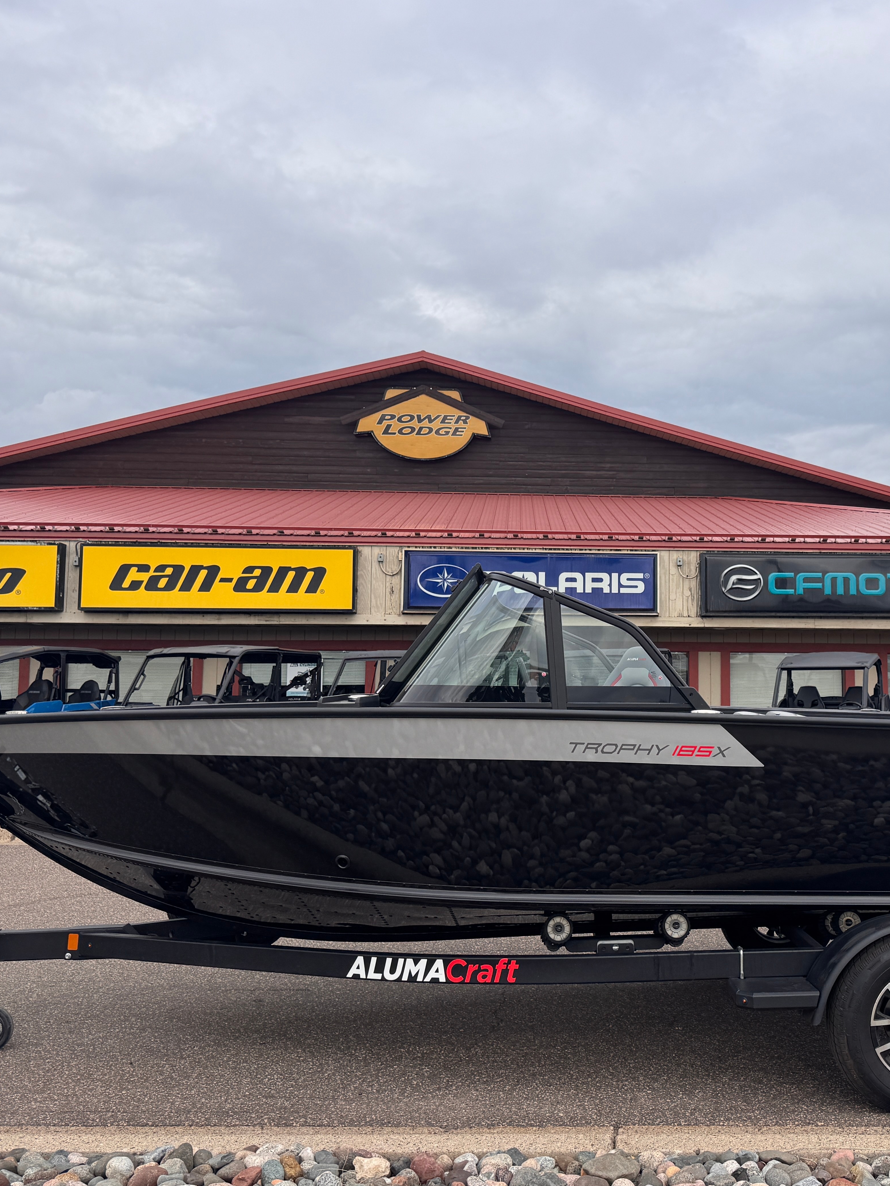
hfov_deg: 42.3
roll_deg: -0.8
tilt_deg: +5.1
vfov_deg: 55.3
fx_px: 1131
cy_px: 588
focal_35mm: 33
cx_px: 607
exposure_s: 1/4049
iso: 80
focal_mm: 6.76
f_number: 1.78
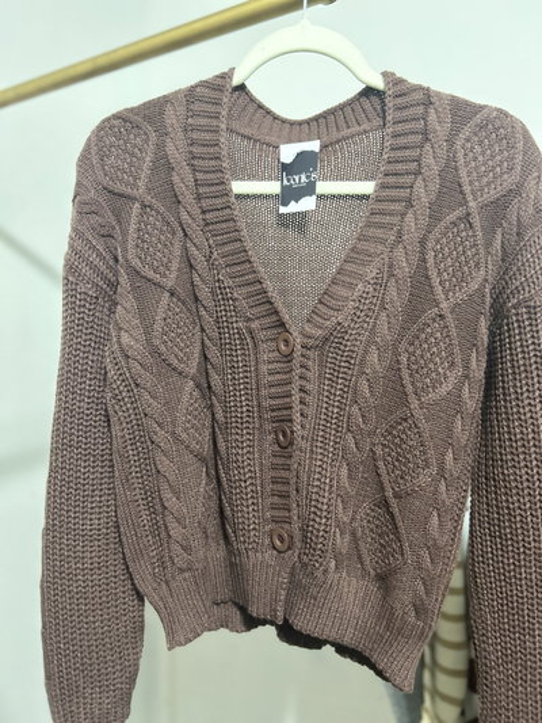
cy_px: 362
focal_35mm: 26
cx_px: 271
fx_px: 543
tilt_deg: -1.8
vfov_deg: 67.3
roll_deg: -0.7
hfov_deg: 53.1
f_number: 1.5
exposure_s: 1/25
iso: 500
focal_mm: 5.7
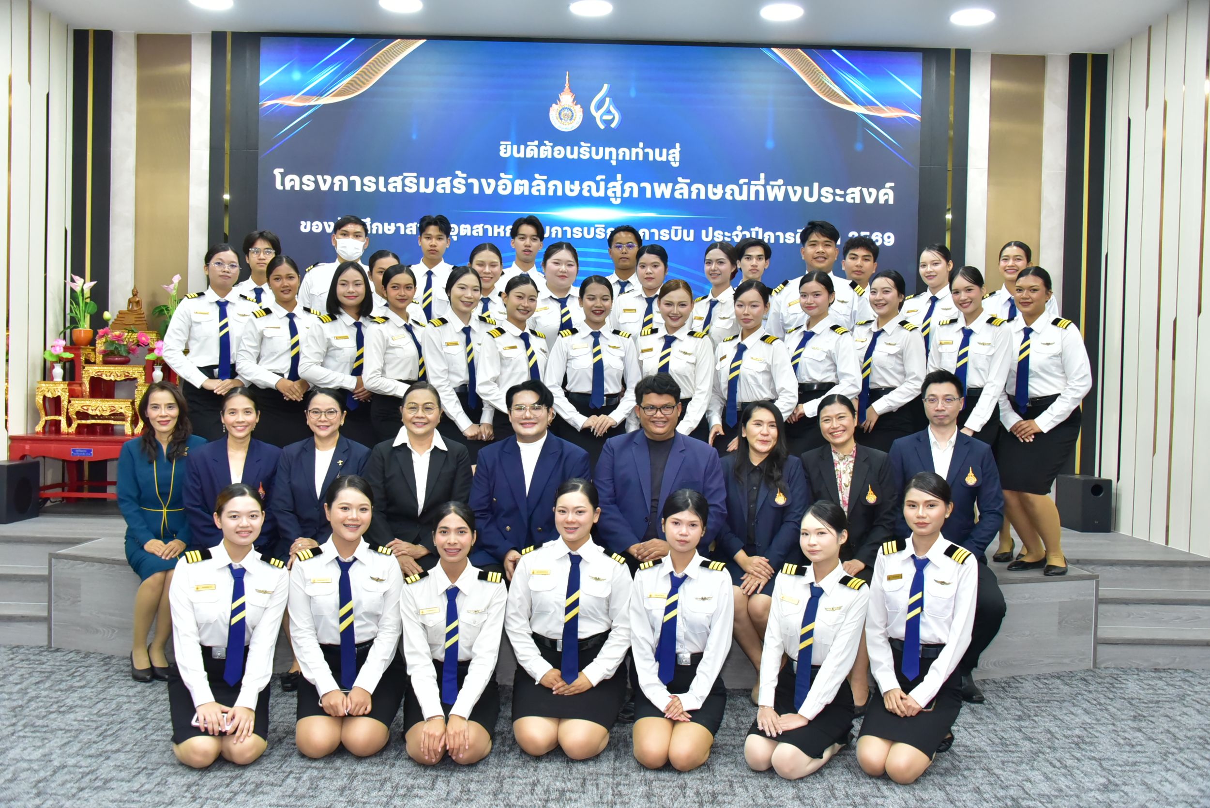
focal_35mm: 34
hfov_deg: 55.8
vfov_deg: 38.9
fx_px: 1143
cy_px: 404
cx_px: 605
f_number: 5.6
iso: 4000
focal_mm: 34
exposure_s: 1/200
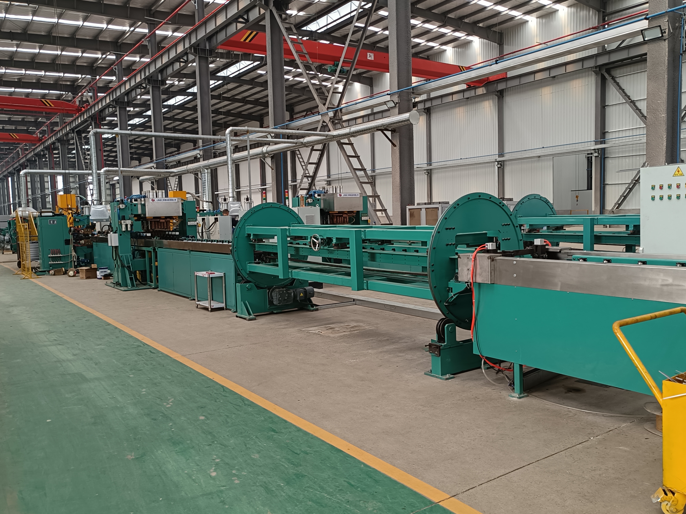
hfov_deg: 61.7
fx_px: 575
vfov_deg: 48.2
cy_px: 257
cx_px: 343
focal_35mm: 29
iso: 164
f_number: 1.9
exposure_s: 1/50
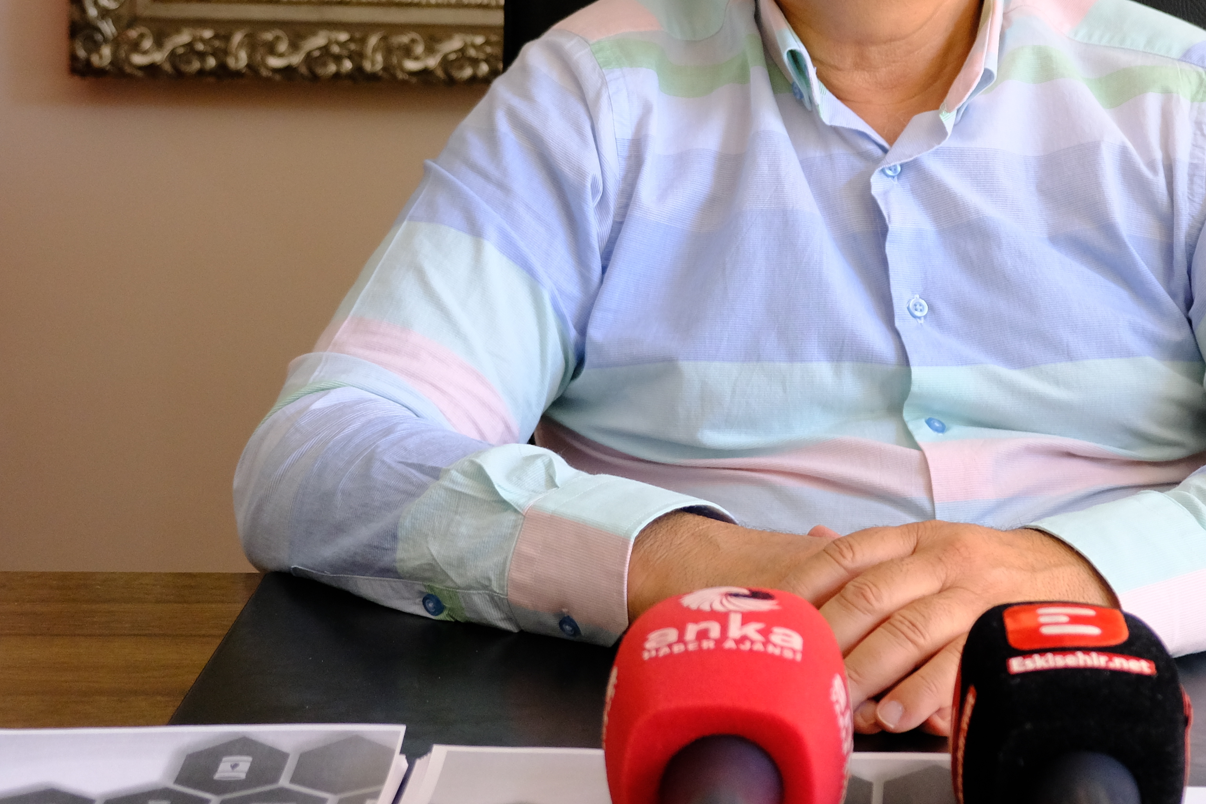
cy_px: 29
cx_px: 877
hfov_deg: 26.0
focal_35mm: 77
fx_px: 2579
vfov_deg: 17.4
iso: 1250
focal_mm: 25.4
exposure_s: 1/100
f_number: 3.2
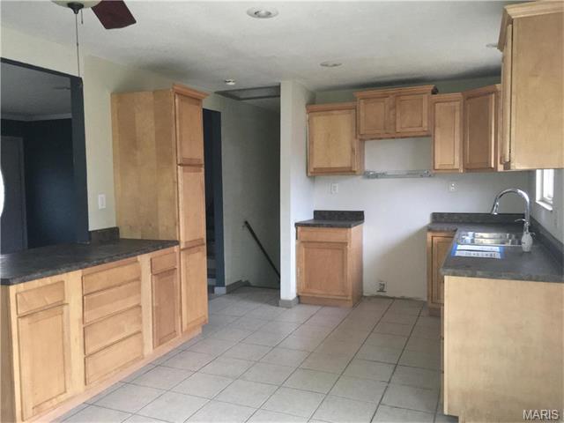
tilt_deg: -4.8
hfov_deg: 61.7
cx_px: 282
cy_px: 212
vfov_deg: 48.2
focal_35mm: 29
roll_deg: +0.4
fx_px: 472
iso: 250
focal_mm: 4.15
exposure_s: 1/16
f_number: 2.2
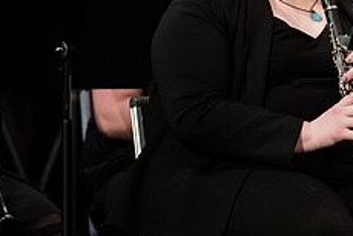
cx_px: 292
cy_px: 4
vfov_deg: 1.8
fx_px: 7422
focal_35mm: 756
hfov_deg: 2.7
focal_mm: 300
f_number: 2.8
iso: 4000
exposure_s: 1/250
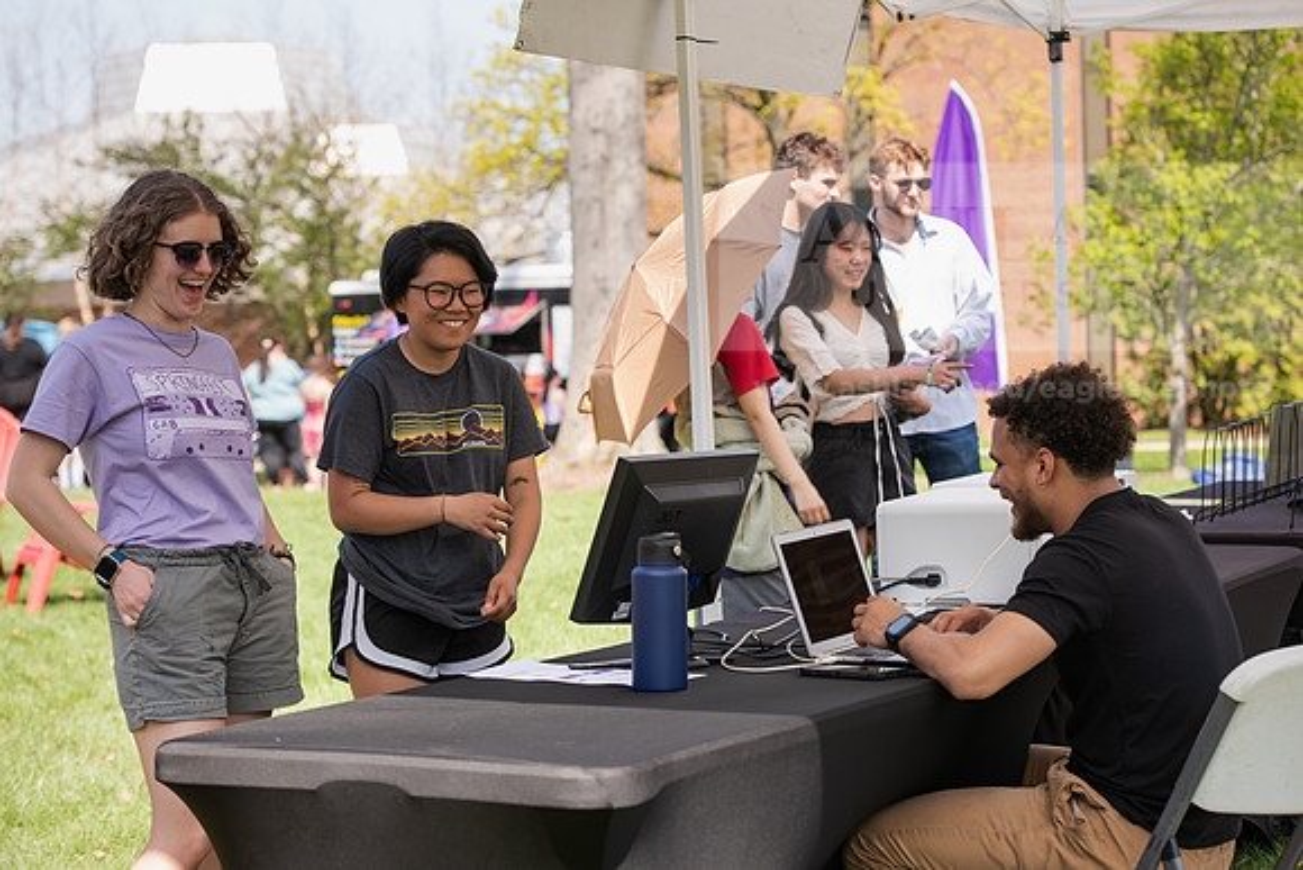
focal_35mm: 86
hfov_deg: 23.6
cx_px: 652
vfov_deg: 15.9
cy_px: 435
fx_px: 3113
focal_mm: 86
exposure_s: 1/320
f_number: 5
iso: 160
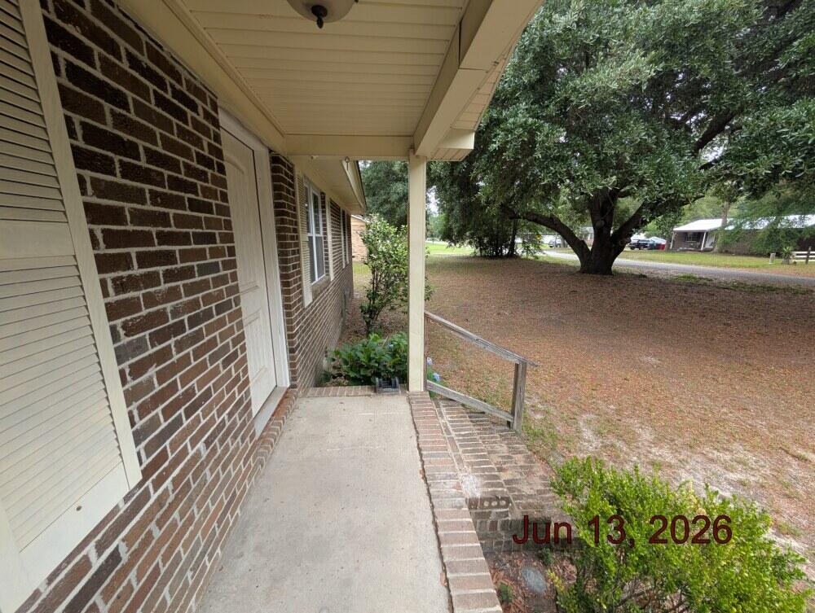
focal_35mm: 12
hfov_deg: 110.5
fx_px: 283
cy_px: 306
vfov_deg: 94.6
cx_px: 408
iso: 47
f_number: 1.7
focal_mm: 2.02
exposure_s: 1/253
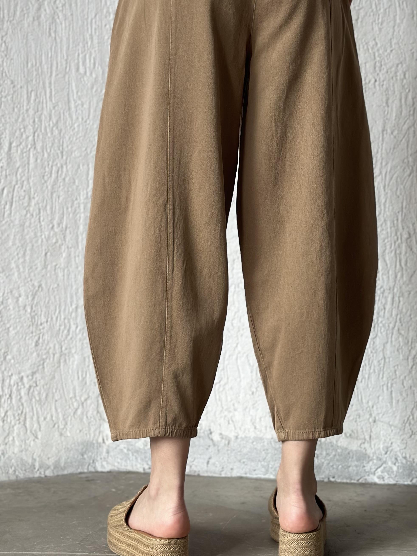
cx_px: 270
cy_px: 184
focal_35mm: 74
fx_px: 1188
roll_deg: -0.8
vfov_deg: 26.2
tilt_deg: +1.9
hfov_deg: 19.9
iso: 80
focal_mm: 6.86
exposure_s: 1/121
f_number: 1.78
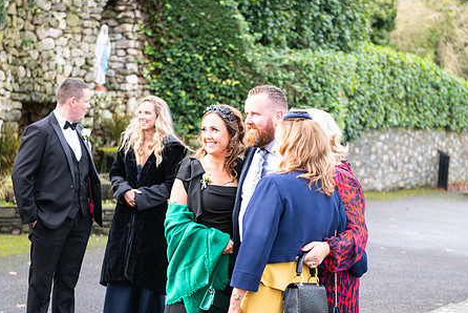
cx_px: 249
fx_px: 1184
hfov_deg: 22.4
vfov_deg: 15.0
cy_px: 198
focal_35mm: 91
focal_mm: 70
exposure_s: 1/200
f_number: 3.5
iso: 200
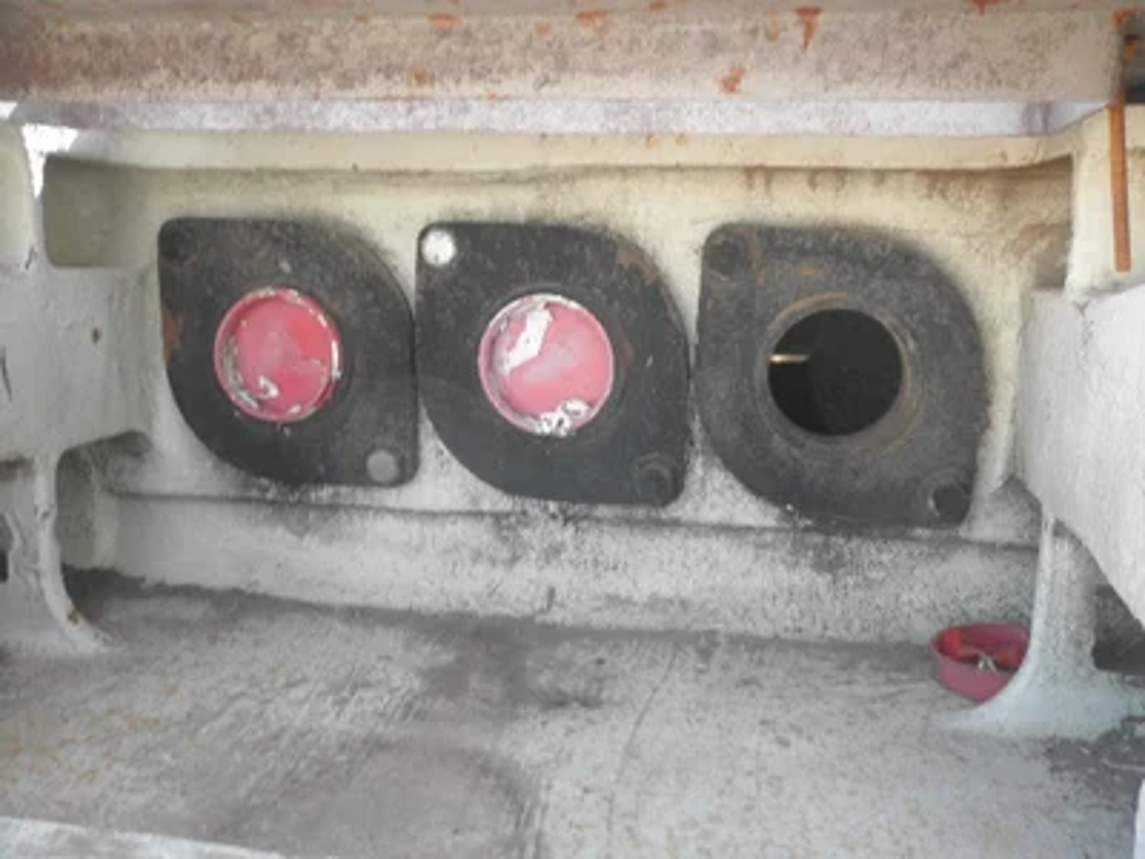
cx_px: 572
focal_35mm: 35
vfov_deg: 40.7
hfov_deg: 52.6
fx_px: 1158
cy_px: 430
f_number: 3.2
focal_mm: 6.1
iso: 64
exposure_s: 1/60
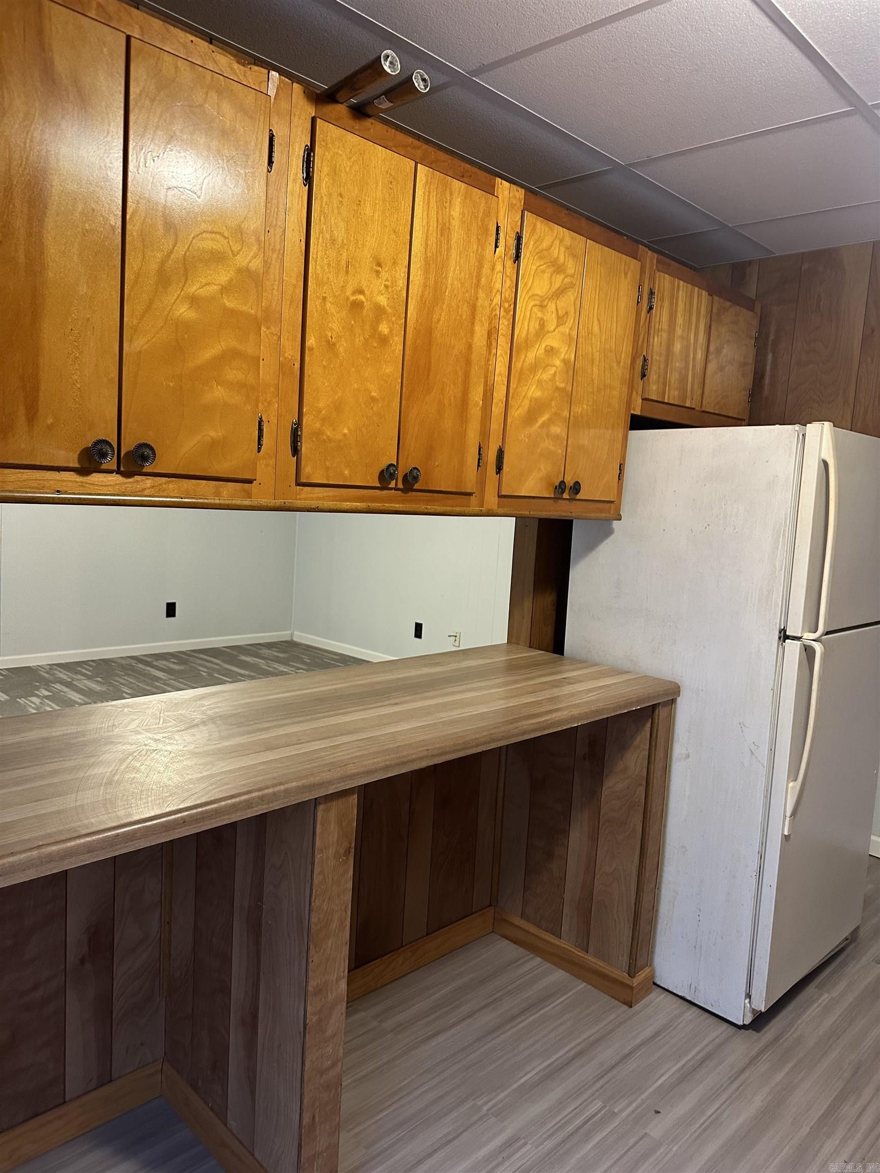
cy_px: 586
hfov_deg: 56.8
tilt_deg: -8.7
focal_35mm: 24
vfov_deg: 71.6
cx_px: 440
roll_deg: -4.0
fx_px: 813
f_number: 1.78
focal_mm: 6.86
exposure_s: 1/60
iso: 320
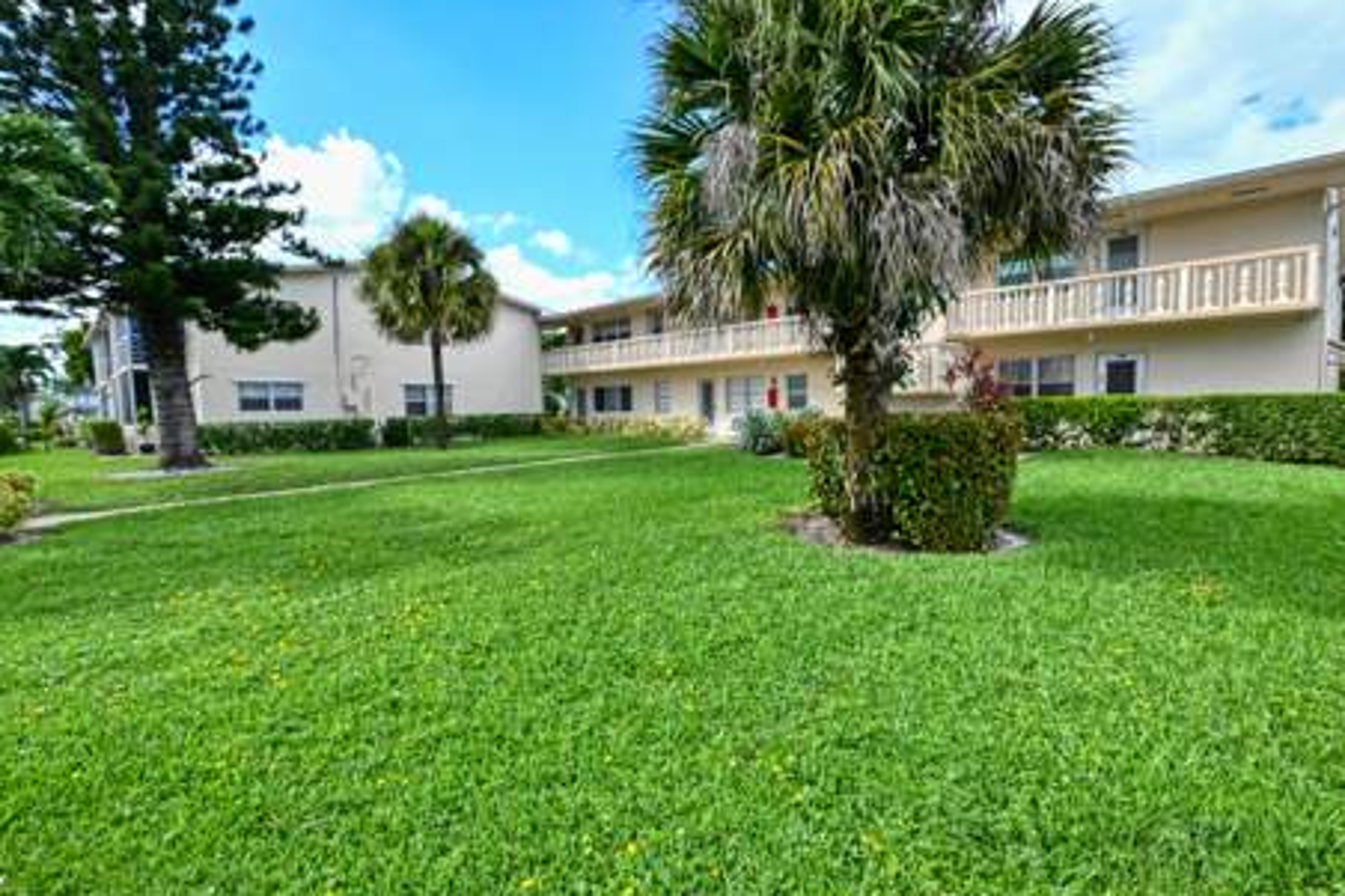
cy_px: 449
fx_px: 655
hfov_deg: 91.5
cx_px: 708
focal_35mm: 18
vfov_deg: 68.7
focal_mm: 16.5
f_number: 7.1
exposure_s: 1/125
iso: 100
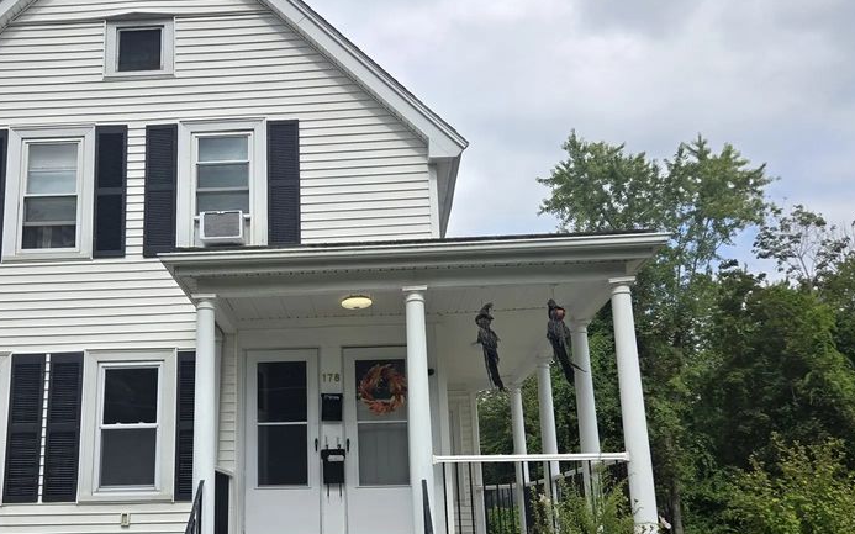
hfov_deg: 53.4
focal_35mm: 36
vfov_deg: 35.1
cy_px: 348
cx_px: 318
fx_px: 839
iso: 25
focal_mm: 5.4
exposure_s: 1/1449
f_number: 1.8
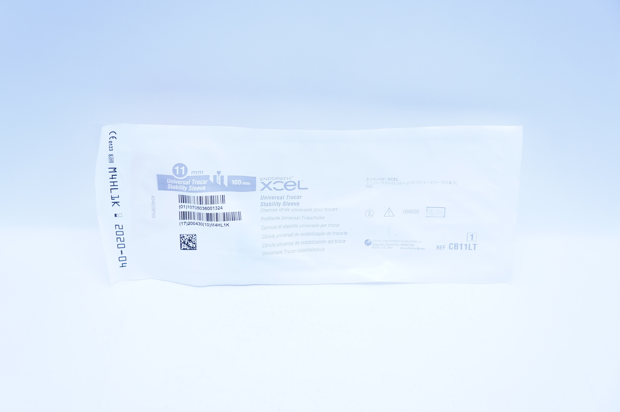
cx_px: 310
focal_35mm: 40
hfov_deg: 48.0
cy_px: 206
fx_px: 697
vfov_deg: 32.9
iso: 800
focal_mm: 27
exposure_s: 1/250
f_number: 4.5
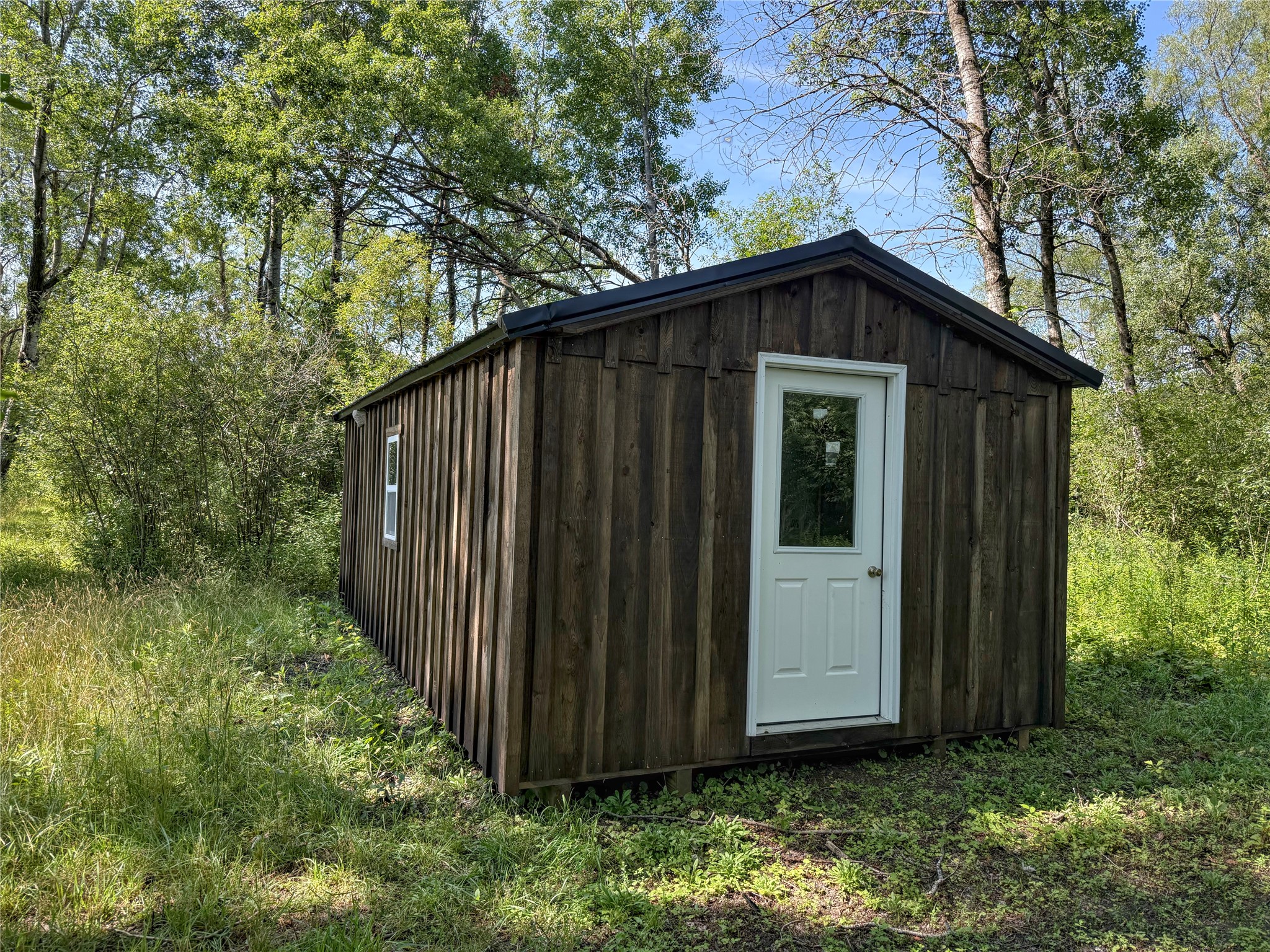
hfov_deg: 71.6
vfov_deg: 56.8
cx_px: 635
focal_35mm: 24
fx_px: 881
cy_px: 476
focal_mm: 6.76
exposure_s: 1/955
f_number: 1.78
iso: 100
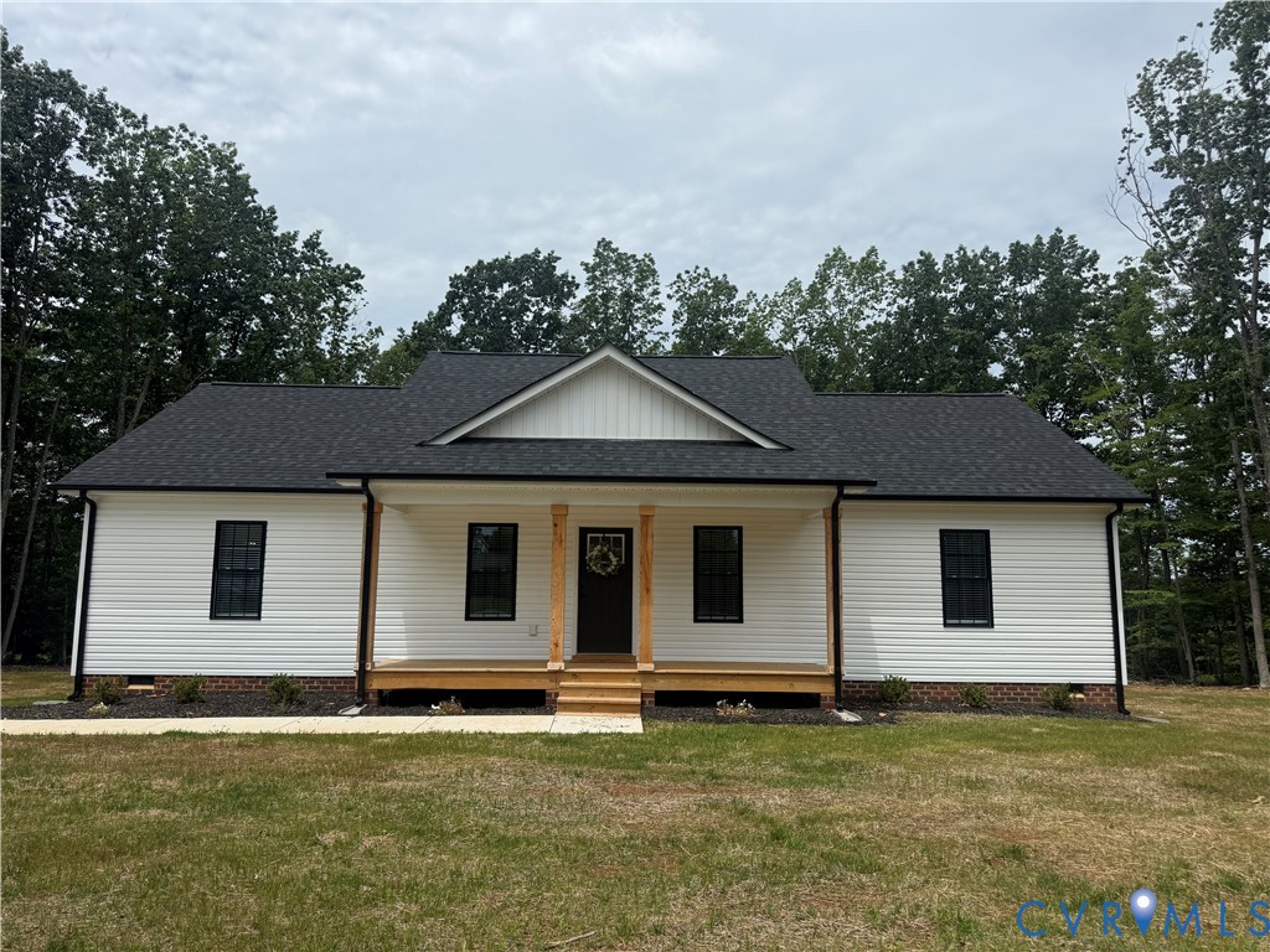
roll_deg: -1.0
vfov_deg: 56.8
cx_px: 635
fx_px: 881
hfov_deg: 71.6
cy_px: 476
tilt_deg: +7.2
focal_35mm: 24
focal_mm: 6.76
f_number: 1.78
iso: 80
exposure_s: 1/7353
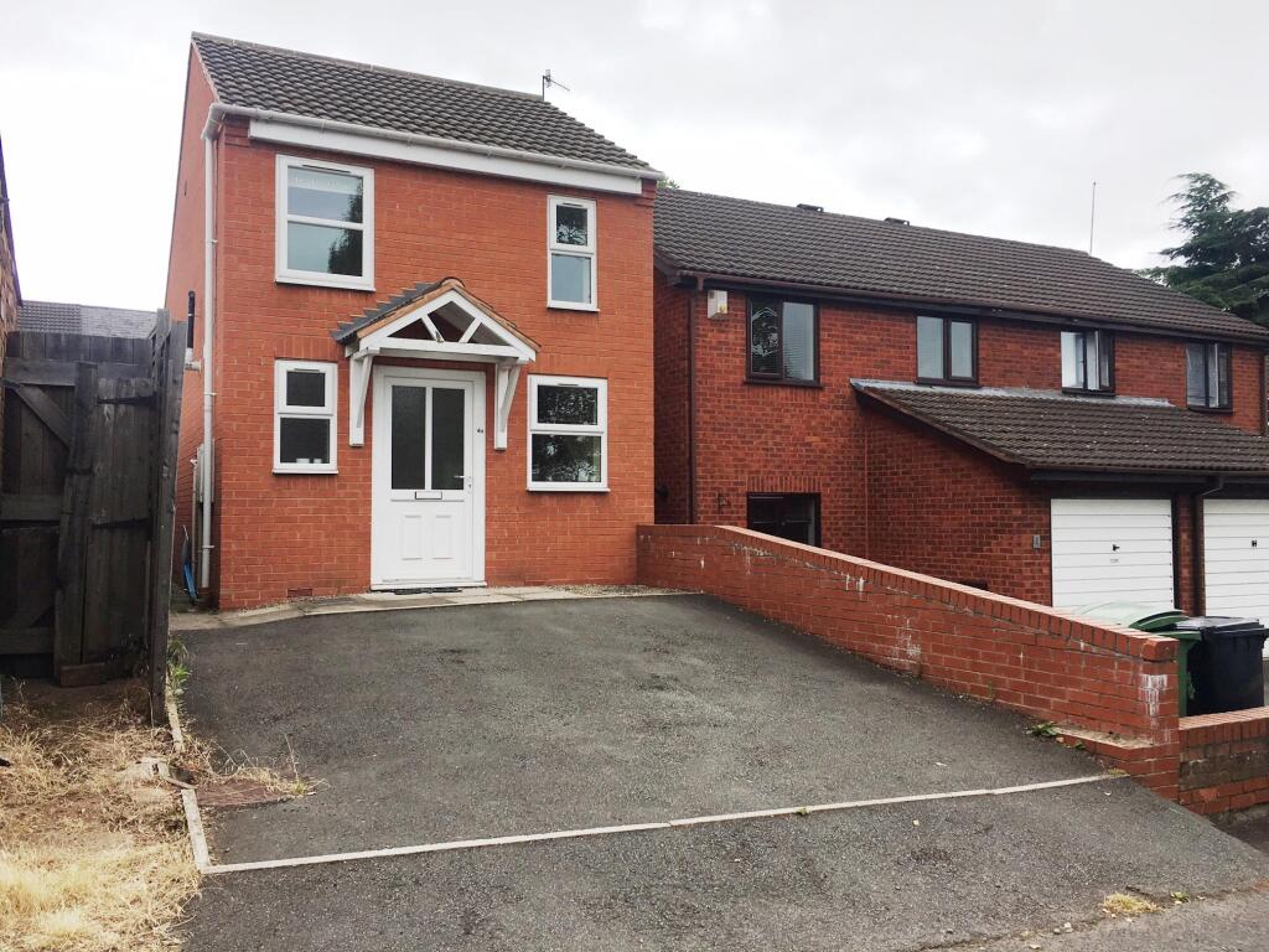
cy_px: 476
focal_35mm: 29
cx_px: 634
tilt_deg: +2.0
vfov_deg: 48.2
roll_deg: +0.0
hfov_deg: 61.7
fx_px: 1063
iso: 25
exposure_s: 1/478
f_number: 2.2
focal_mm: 4.15
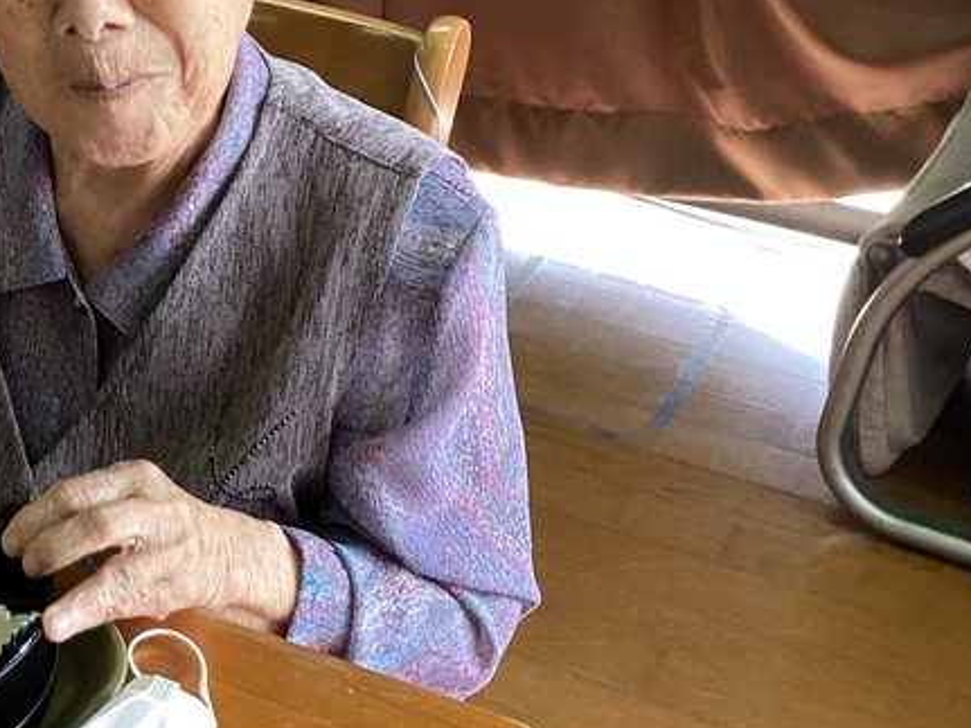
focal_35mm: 72
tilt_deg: -30.1
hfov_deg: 25.0
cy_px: 336
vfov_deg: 20.4
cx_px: -110
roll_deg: -1.2
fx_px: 2019
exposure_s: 1/60
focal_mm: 3.3
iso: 80
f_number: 2.4
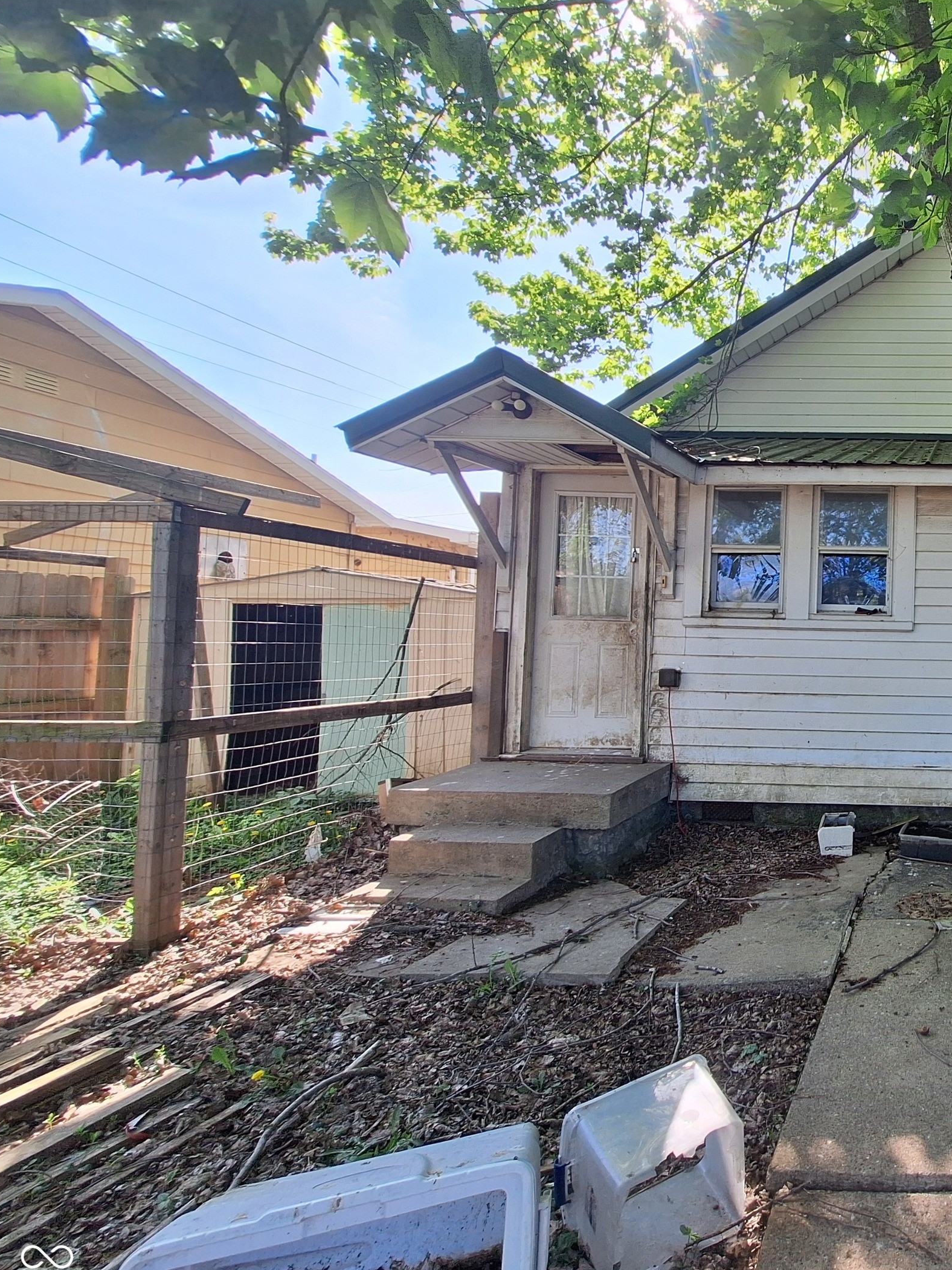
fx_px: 697
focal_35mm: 19
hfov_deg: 55.4
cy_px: 603
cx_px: 921
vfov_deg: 84.6
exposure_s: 1/447
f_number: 2.2
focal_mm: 1.74
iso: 40
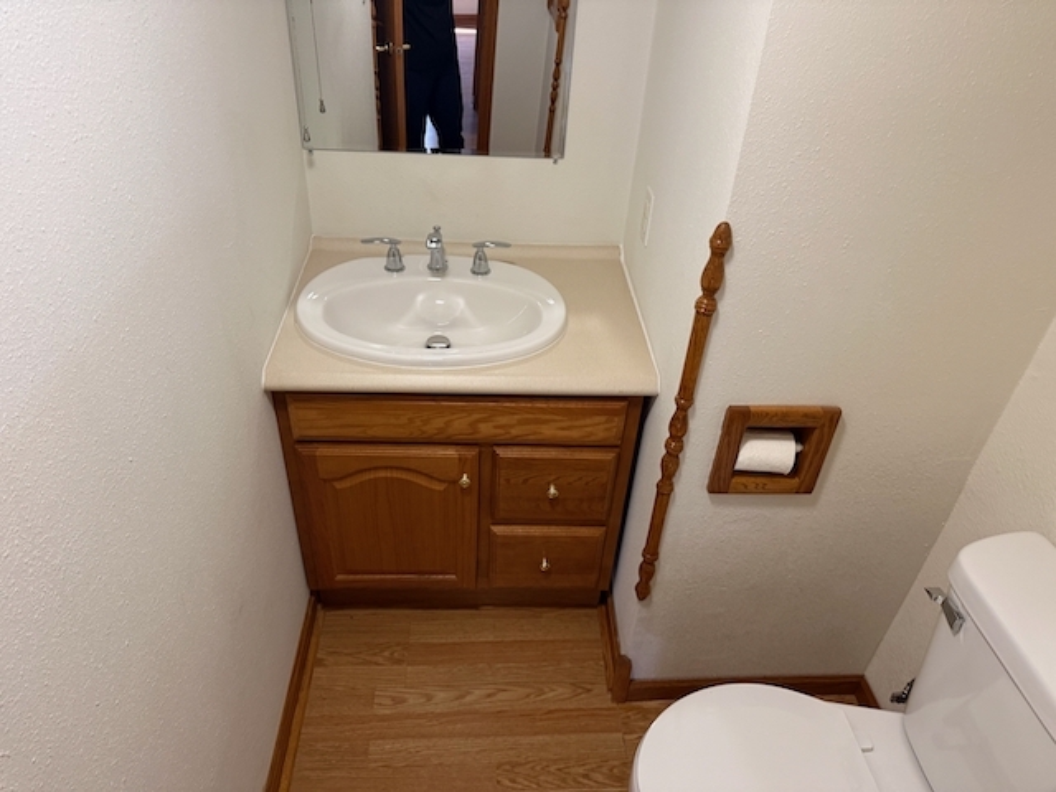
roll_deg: -4.1
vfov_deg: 56.8
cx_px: 528
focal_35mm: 24
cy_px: 396
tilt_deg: -32.9
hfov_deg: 71.6
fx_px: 732
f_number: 1.78
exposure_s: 1/60
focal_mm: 6.76
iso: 320
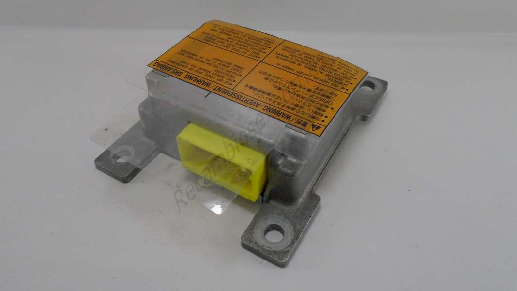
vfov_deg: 40.1
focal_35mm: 29
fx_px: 398
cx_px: 254
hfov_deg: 66.1
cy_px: 128
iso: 100
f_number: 3.2
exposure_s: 1/200
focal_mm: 4.6
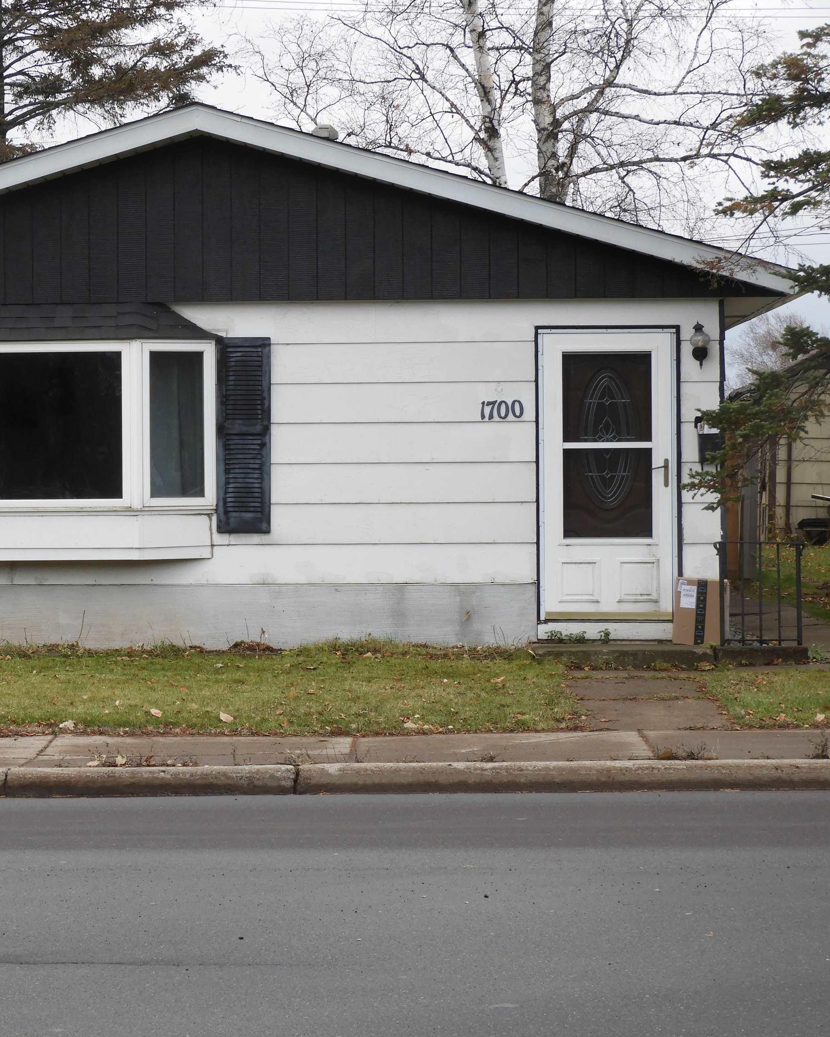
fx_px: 3439
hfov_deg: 13.7
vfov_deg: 17.2
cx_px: 156
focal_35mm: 112
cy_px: 519
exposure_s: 1/80
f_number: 4.5
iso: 100
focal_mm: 15.2
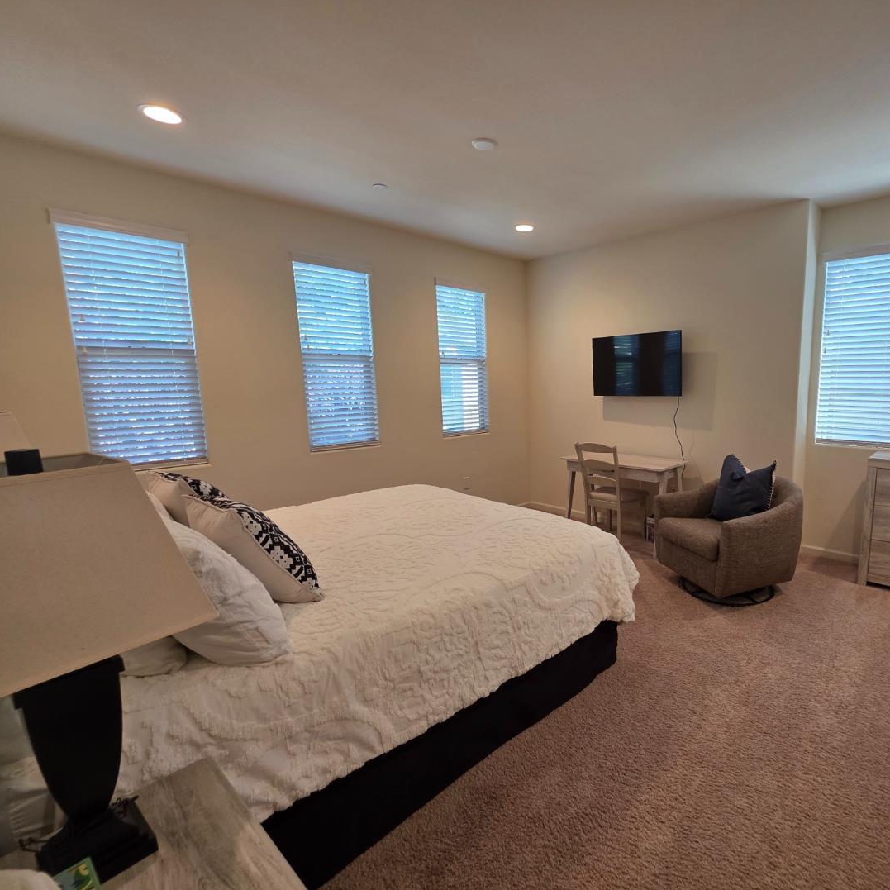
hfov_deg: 85.1
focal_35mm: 16
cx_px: 576
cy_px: 457
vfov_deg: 87.4
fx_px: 465
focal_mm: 2.2
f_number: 1.9
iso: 125
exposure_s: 1/120
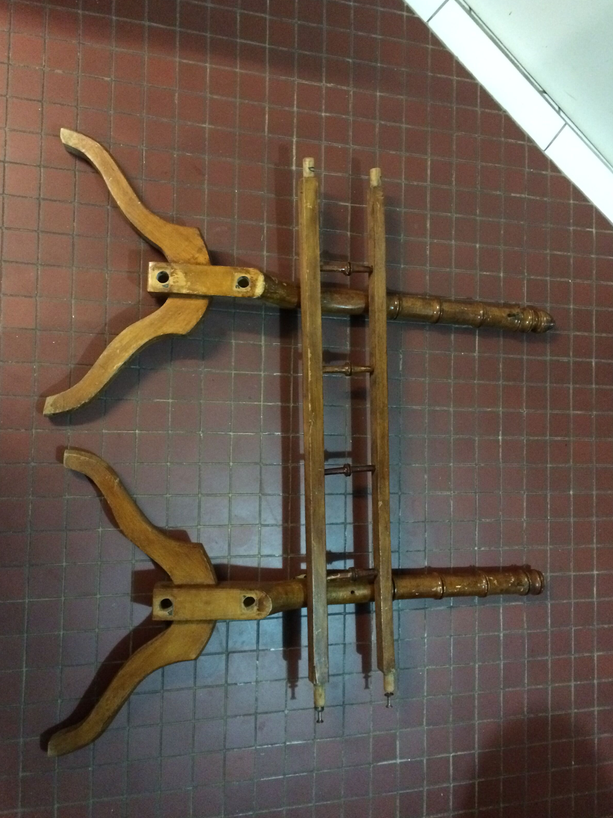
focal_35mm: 30
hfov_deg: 46.8
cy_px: 403
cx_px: 300
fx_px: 708
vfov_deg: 60.0
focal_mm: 4.15
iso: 500
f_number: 2.2
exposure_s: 1/17
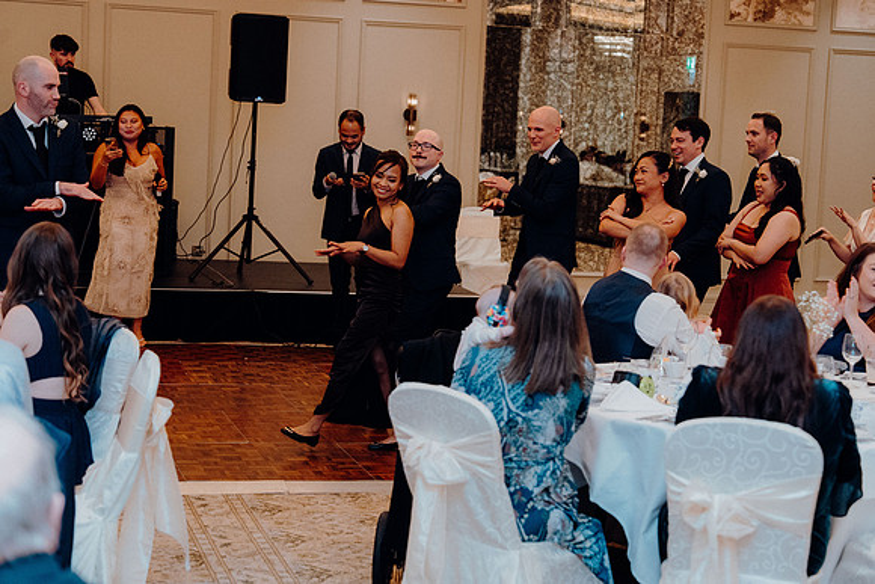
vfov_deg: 19.5
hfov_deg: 28.8
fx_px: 1702
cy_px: 292
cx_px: 438
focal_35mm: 70
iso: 3200
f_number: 3.5
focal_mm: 70
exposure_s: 1/160
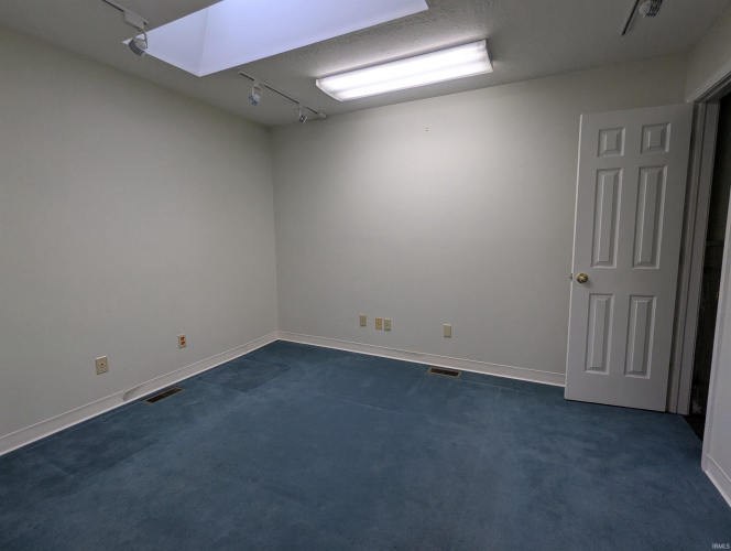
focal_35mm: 16
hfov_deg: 94.4
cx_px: 366
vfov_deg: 78.2
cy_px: 276
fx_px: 338
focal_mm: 2.35
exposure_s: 1/120
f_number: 2.2
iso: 37
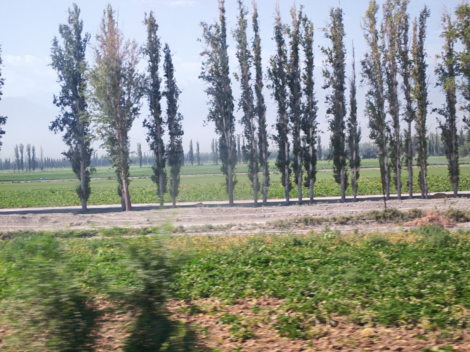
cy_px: 176
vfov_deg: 27.0
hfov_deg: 35.5
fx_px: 733
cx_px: 235
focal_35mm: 54
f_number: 1.95
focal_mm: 5.52
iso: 50
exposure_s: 1/200
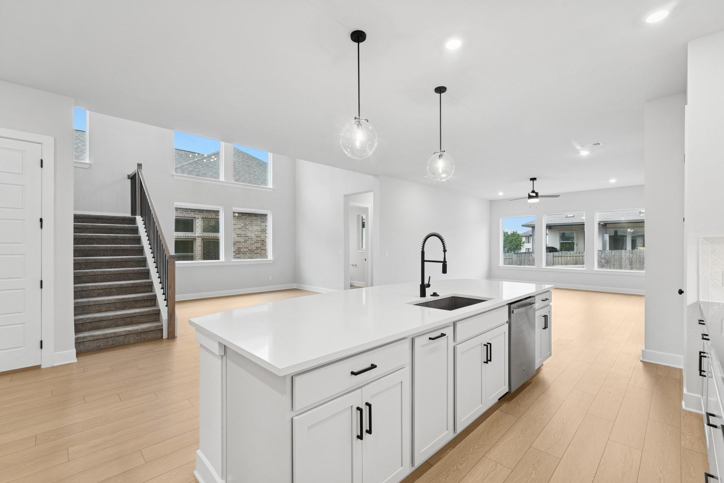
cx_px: 367
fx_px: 315
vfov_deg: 75.0
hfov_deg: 98.0
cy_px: 249
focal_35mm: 16
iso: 100
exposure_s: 1/3.33
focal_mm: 14.6
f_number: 11
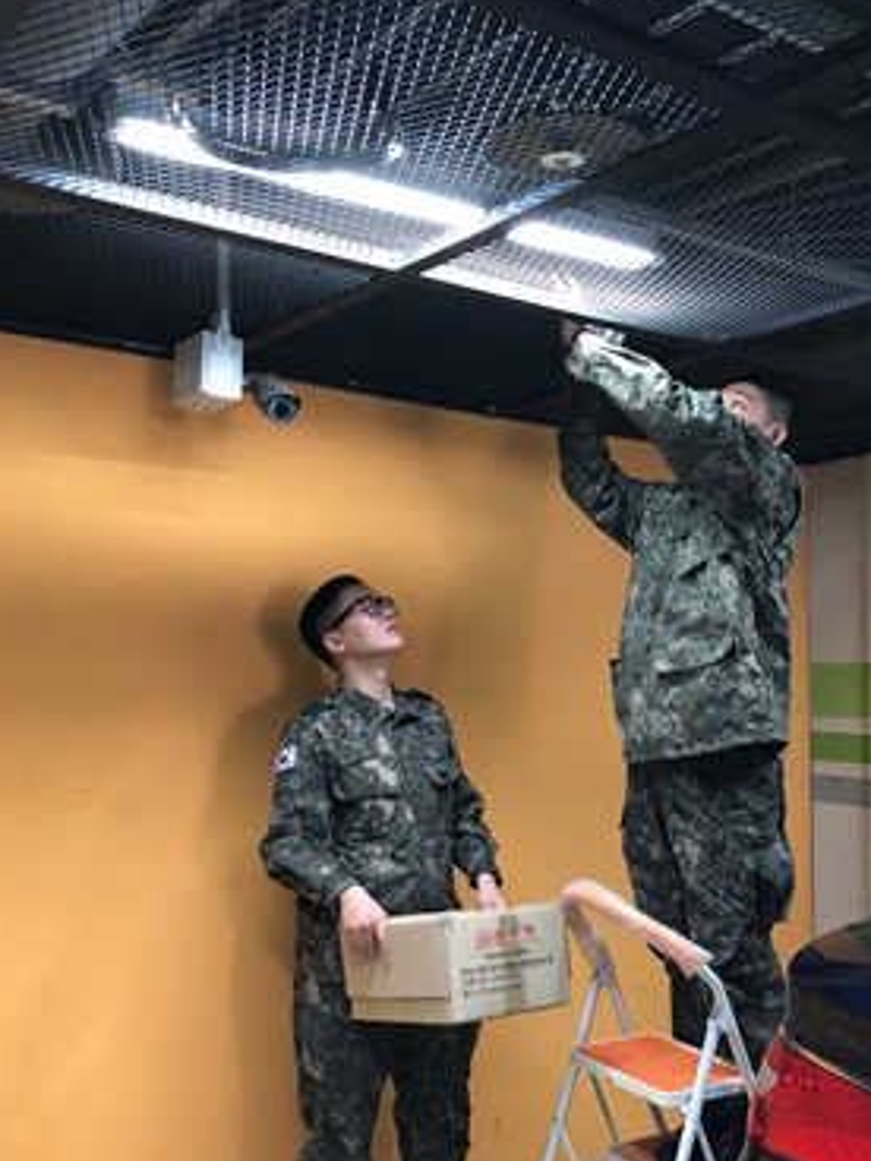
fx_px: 1275
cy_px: 618
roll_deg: +0.1
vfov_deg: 48.9
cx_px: 507
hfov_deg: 37.6
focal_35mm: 38
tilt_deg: +4.2
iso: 100
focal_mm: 4
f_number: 1.8
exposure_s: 1/15
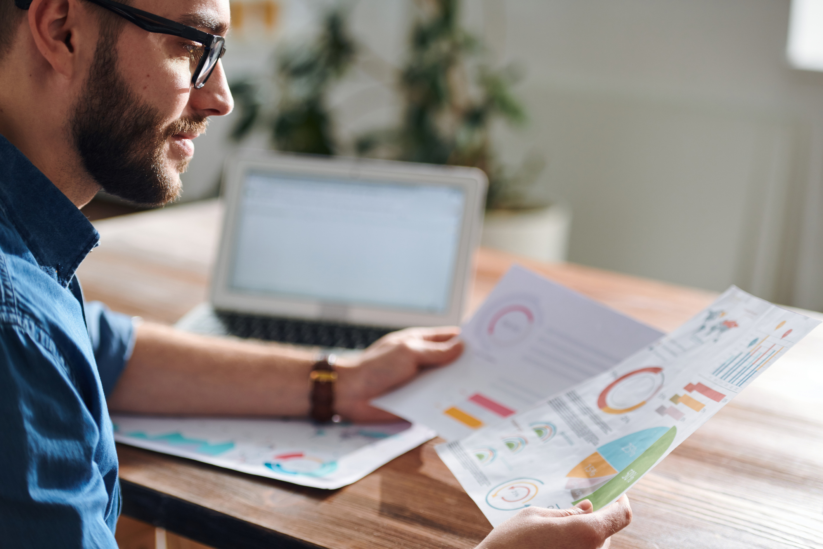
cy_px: 274
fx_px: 1943
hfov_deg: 23.9
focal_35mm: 85
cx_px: 412
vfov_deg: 16.1
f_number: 2.8
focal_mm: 85
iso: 400
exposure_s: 1/160
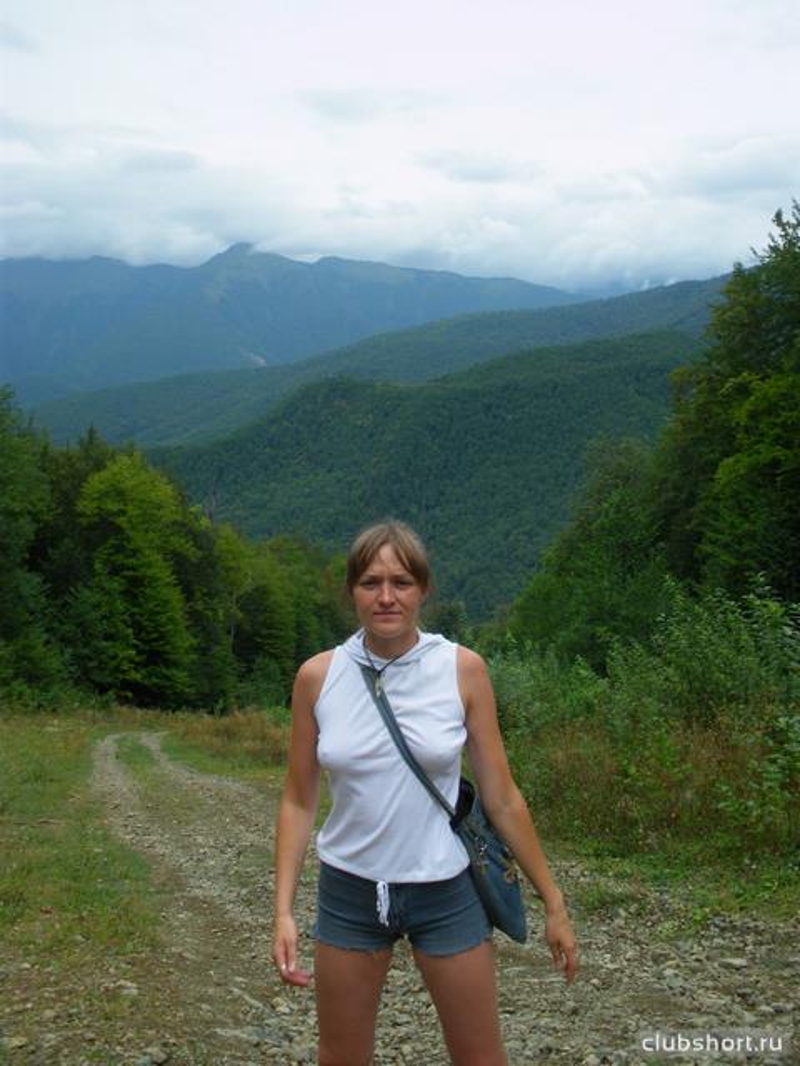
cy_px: 533
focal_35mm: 36
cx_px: 400
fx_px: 1109
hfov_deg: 39.7
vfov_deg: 51.4
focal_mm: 6.3
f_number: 5.4
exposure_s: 1/125
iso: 64
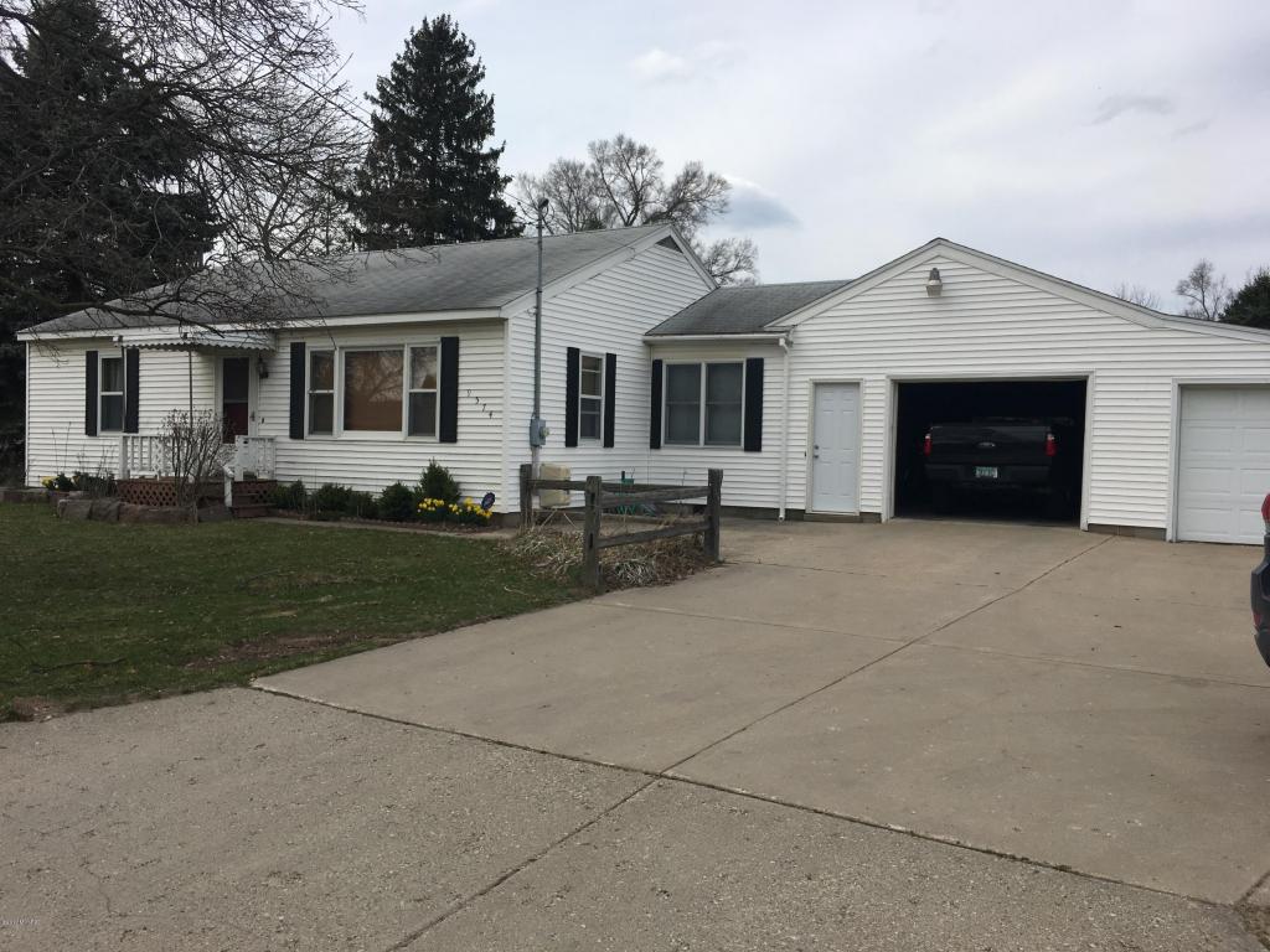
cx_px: 635
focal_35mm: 29
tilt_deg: -8.8
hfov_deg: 61.7
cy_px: 476
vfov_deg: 48.2
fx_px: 1064
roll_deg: -0.9
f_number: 2.2
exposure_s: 1/2079
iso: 25
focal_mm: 4.15
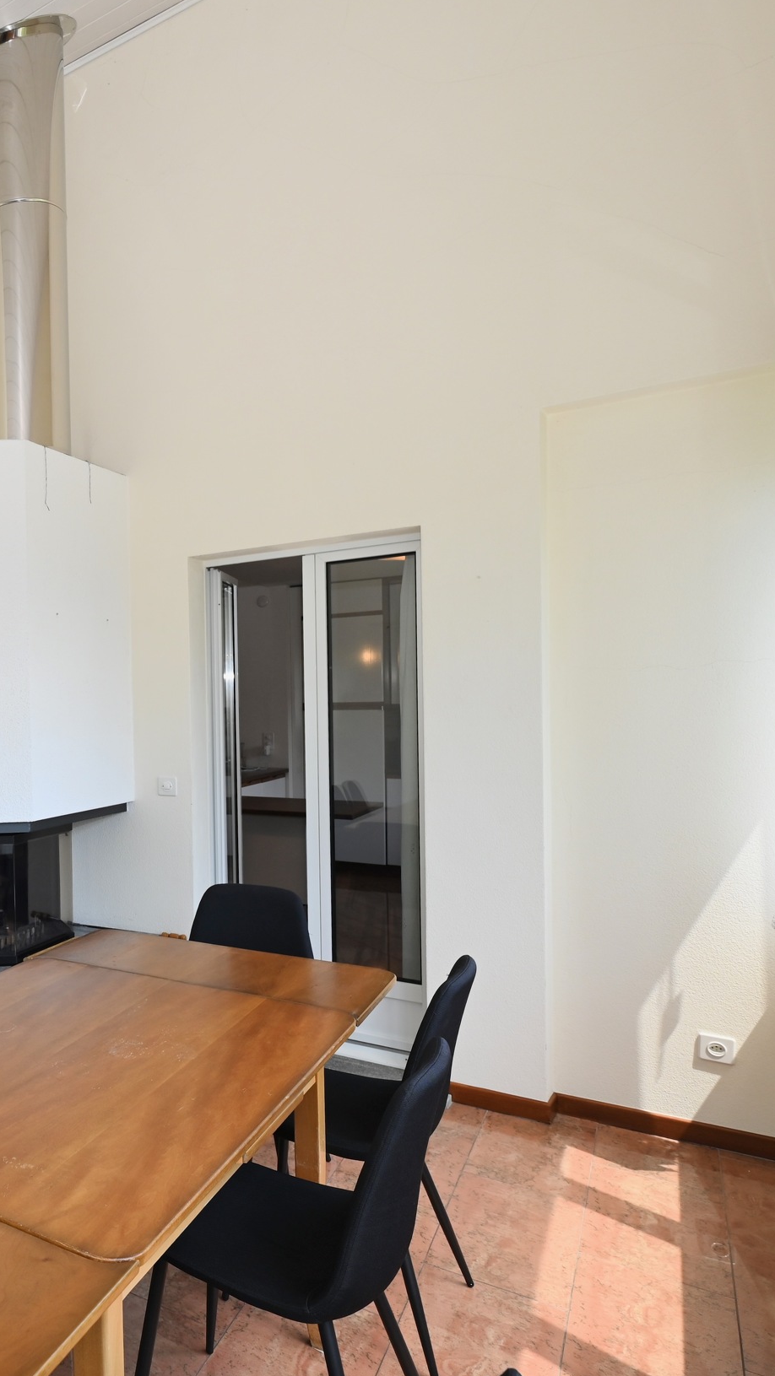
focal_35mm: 23
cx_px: -140
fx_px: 840
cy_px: 667
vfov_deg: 78.7
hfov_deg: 38.0
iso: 200
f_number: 5.6
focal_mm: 14
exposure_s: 1/125
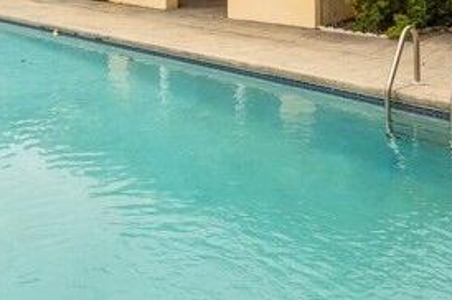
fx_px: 577
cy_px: -61
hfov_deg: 40.3
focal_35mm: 46
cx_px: 64
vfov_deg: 26.0
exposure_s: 1/125
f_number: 11
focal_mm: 14
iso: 100
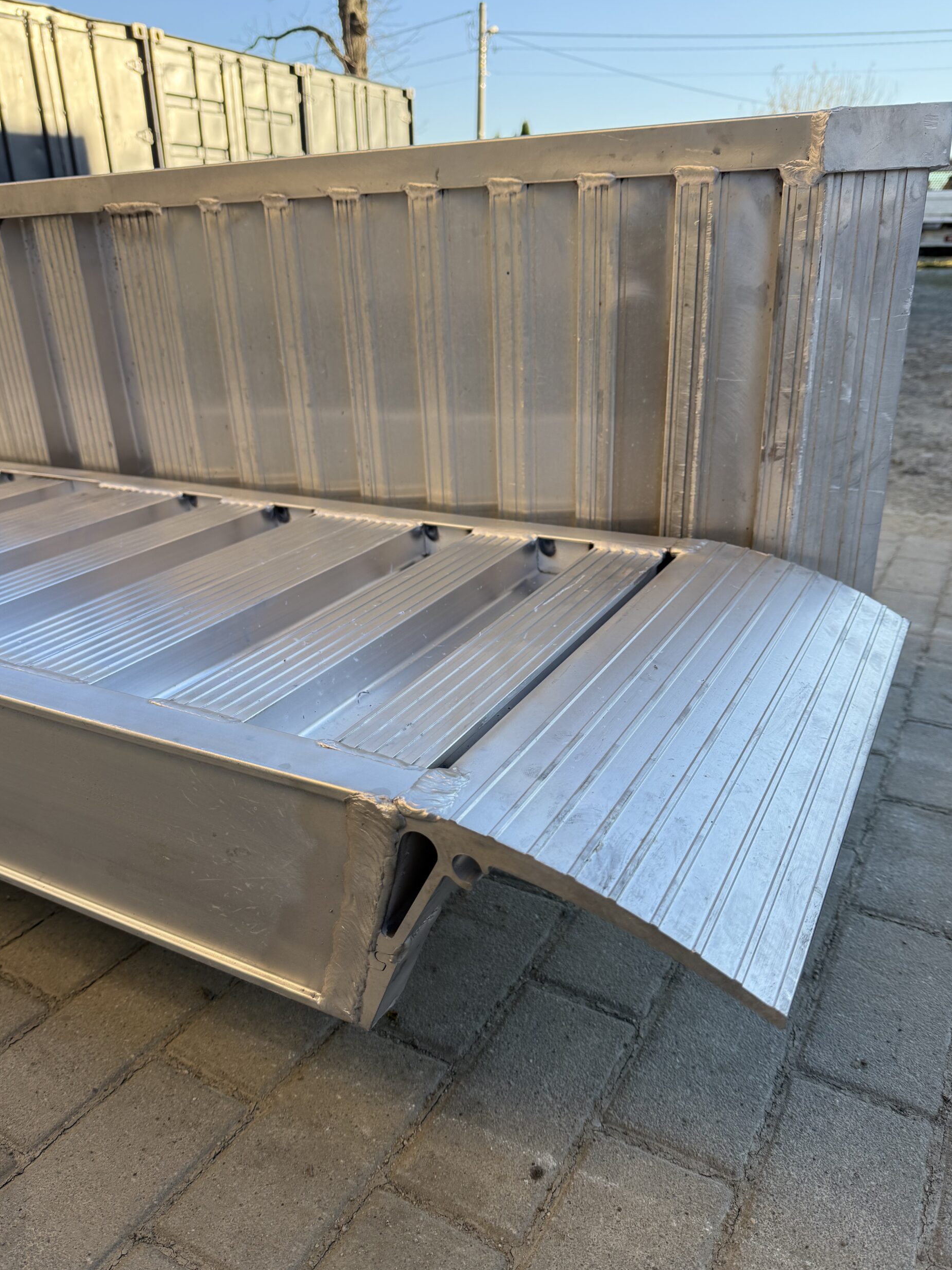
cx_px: 478
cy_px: 656
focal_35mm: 25
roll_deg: +0.9
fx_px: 917
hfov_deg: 54.9
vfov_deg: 69.4
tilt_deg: -21.5
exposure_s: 1/1174
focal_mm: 6.76
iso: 100
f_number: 1.78
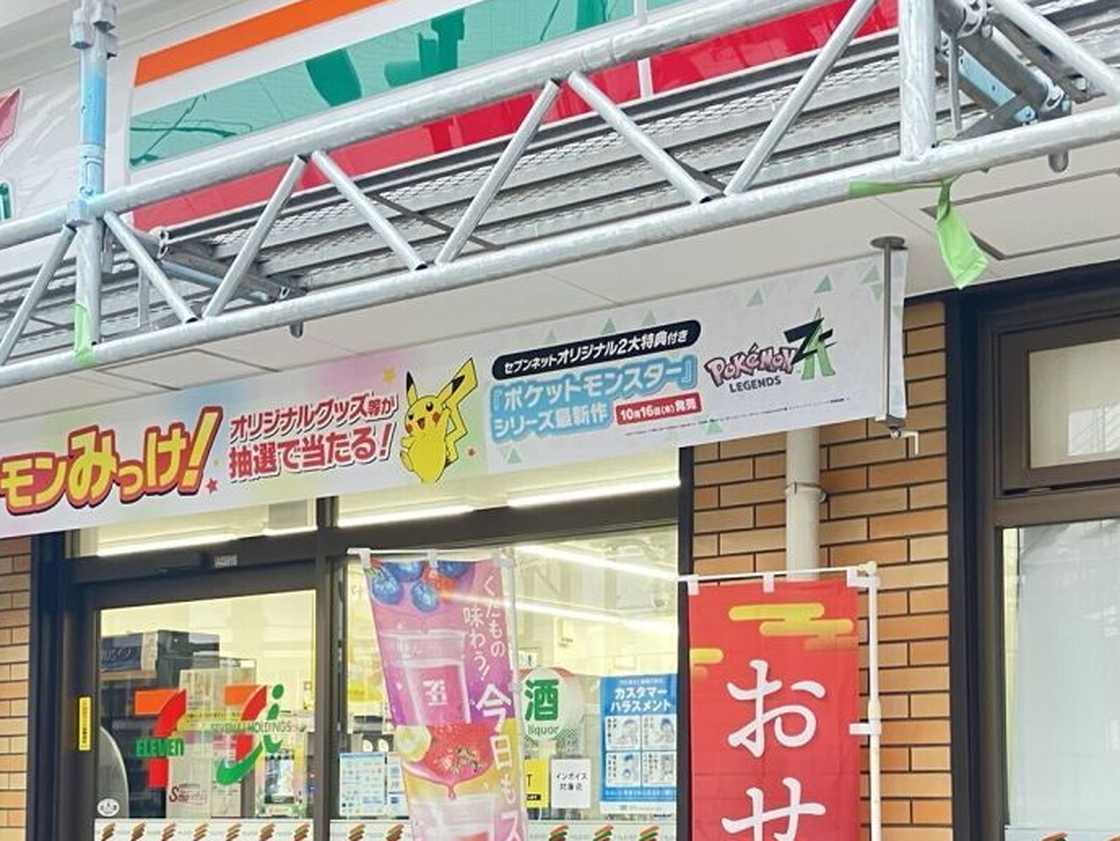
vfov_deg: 27.4
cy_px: 699
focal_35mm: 52
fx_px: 1683
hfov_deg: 36.8
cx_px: 616
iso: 160
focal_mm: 3.99
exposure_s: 1/50
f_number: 1.8
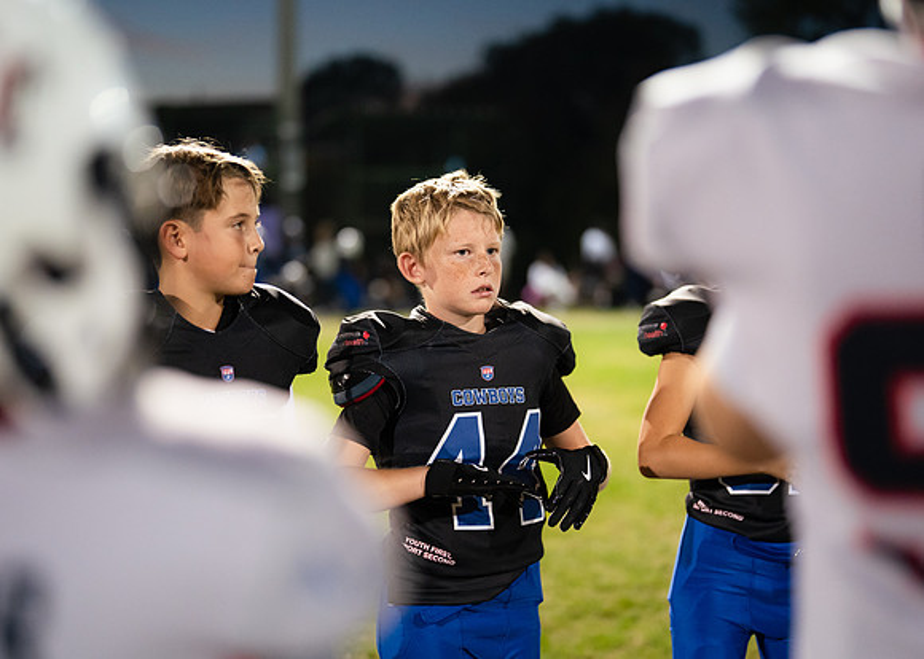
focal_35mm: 65
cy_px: 332
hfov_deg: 30.4
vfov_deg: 22.0
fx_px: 1700
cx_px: 446
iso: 1600
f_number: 1.2
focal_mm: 50
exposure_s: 1/500
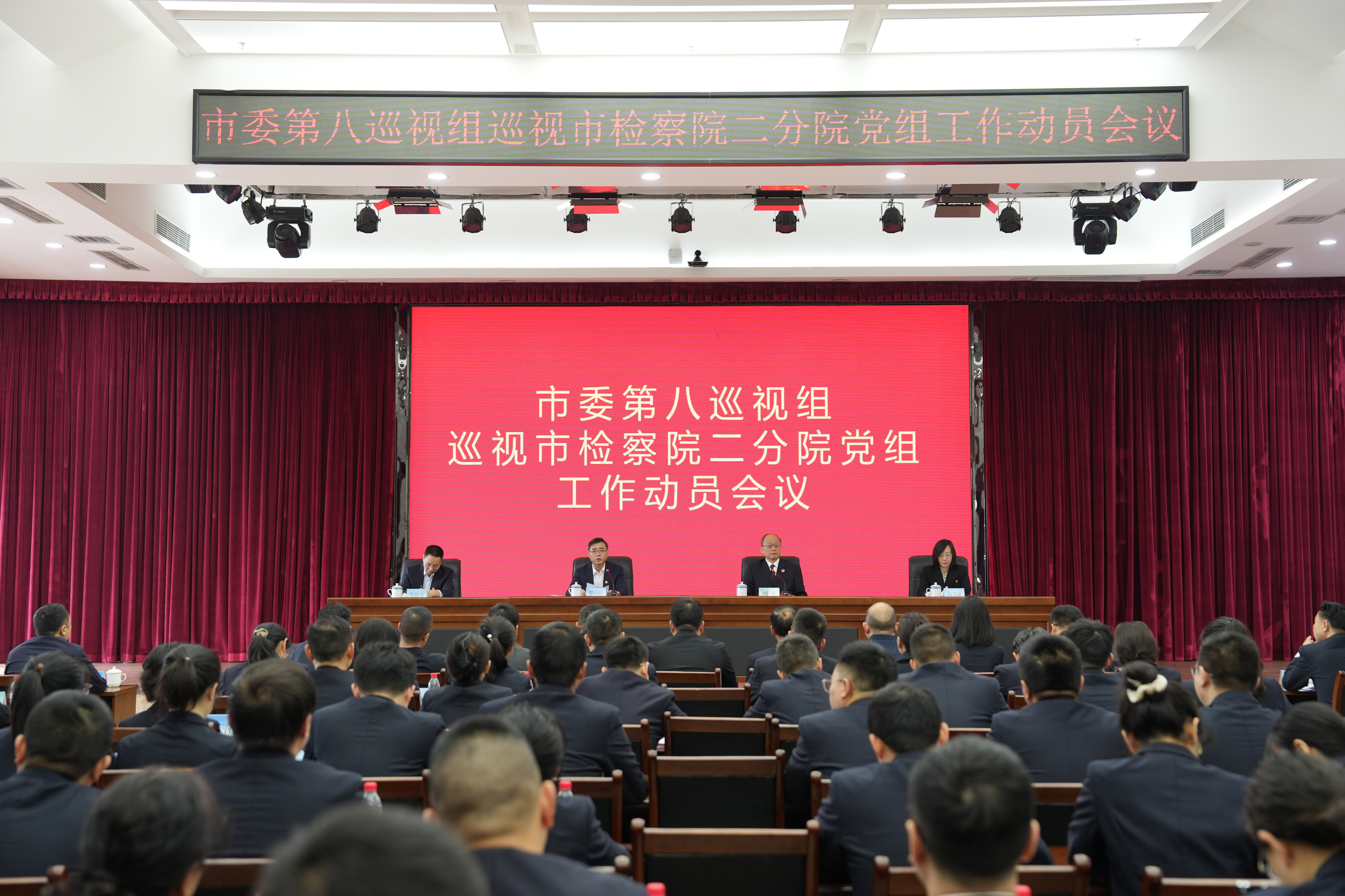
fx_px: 1718
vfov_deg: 29.2
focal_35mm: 46
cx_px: 672
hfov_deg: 42.7
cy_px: 448
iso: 800
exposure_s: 1/80
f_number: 3.5
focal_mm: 46
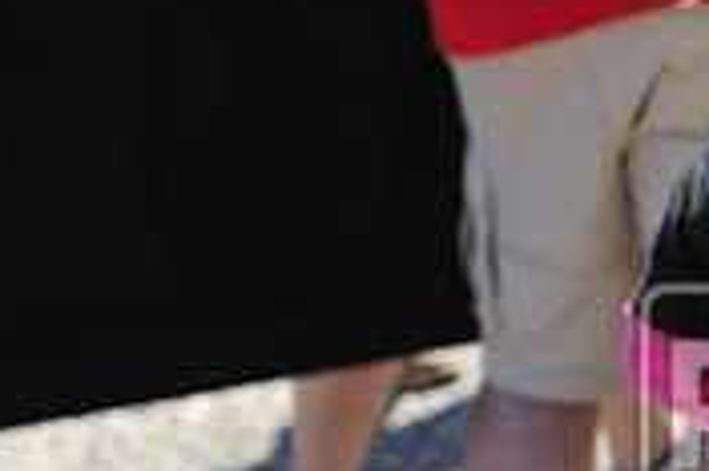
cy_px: 431
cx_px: 1120
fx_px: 4545
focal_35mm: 231
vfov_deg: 5.9
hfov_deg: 8.7
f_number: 5
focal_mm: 70
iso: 200
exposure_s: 1/400
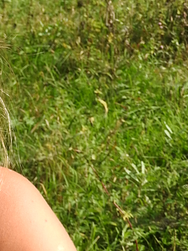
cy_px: 95
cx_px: -125
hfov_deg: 7.4
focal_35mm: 196
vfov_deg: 10.1
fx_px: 1420
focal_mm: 9.9
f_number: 4
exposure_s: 1/400
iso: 100
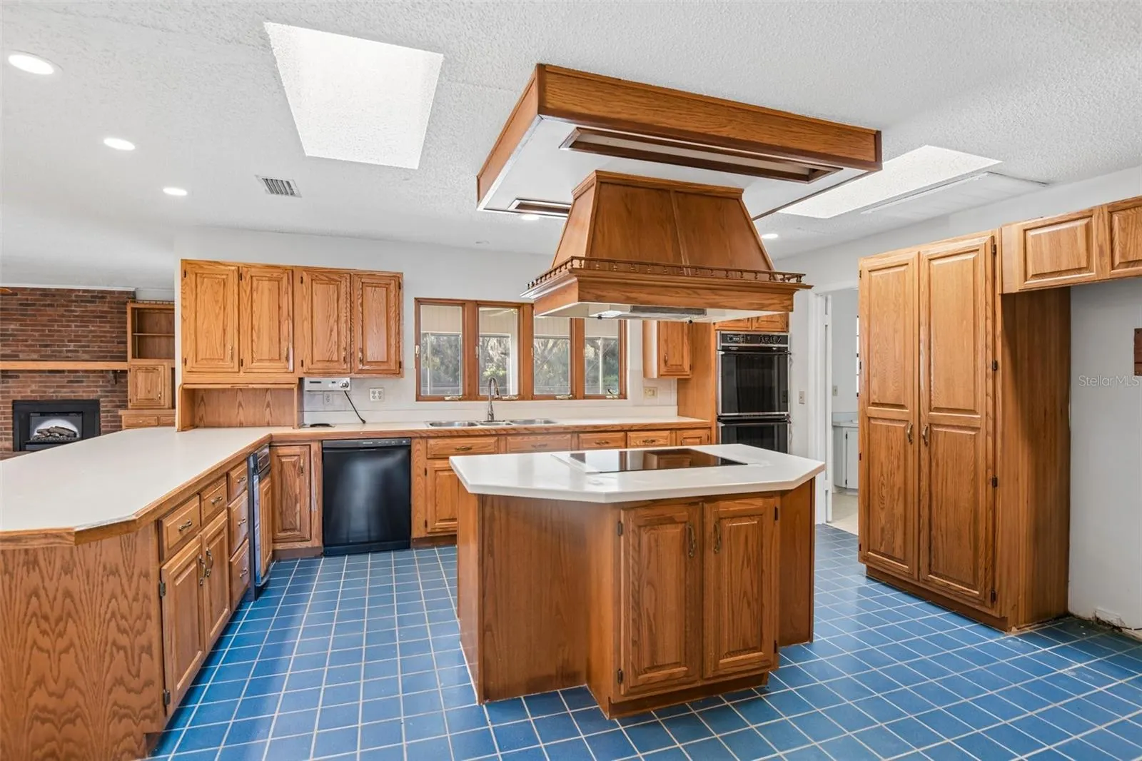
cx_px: 571
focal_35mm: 17
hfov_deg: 93.3
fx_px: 539
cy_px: 380
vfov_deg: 70.4
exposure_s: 1/6
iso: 400
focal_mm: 17
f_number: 8
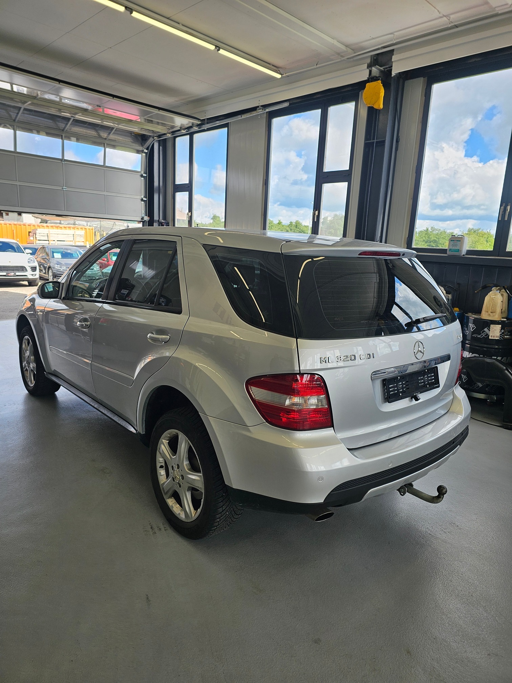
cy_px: 342
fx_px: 454
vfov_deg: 73.9
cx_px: 256
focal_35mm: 23
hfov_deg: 58.9
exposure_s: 1/157
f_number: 1.7
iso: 10
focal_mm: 6.3
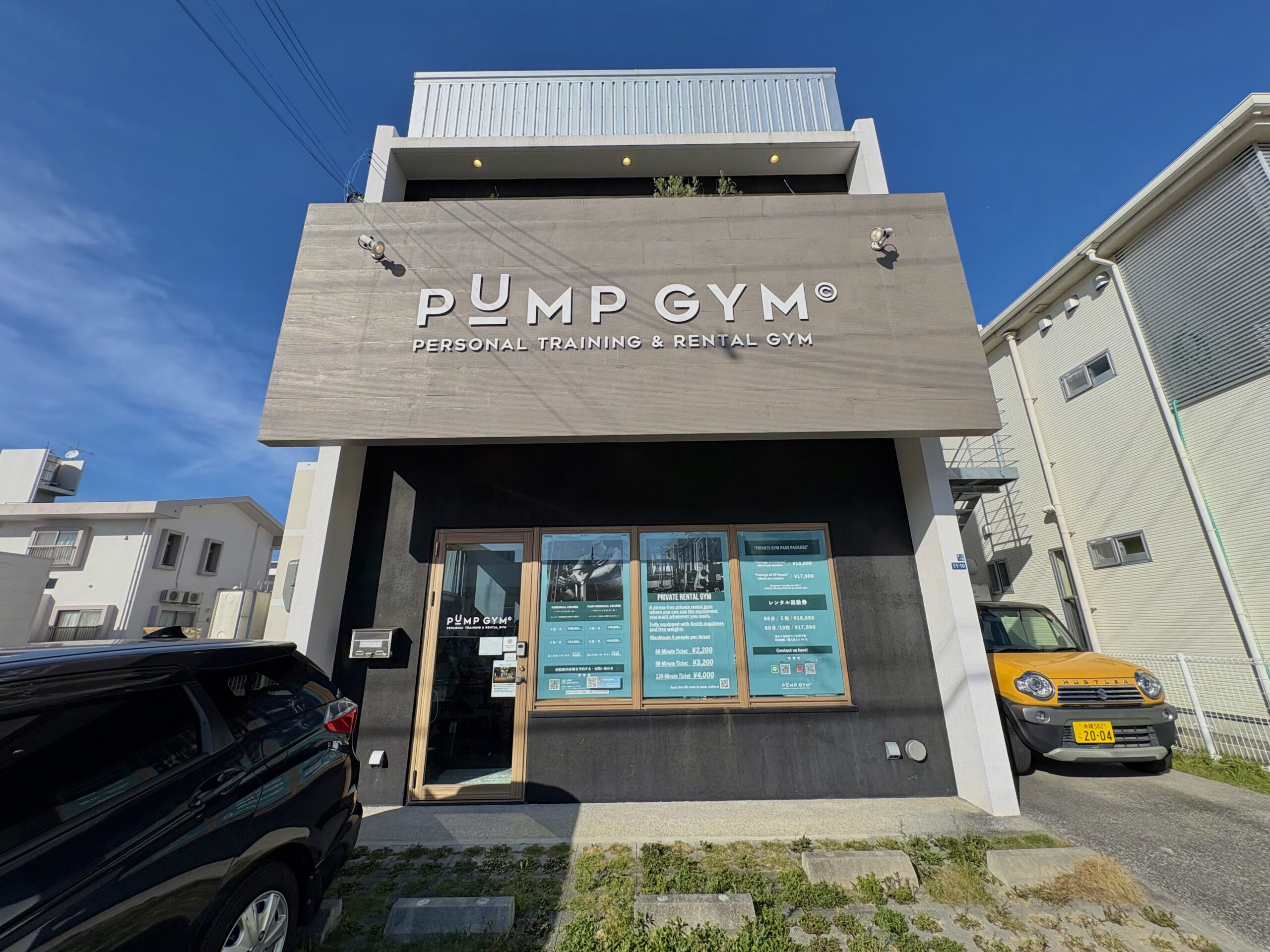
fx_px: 514
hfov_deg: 102.1
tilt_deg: +16.7
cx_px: 635
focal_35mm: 14
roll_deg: +1.3
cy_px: 476
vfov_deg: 85.7
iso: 50
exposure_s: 1/1748
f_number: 2.2
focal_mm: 2.22
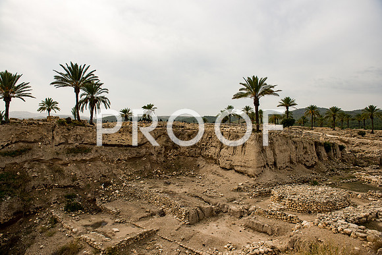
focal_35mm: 24
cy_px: 128
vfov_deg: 53.2
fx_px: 255
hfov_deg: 73.7
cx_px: 191
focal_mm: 24
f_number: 3.5
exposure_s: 1/1000
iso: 100
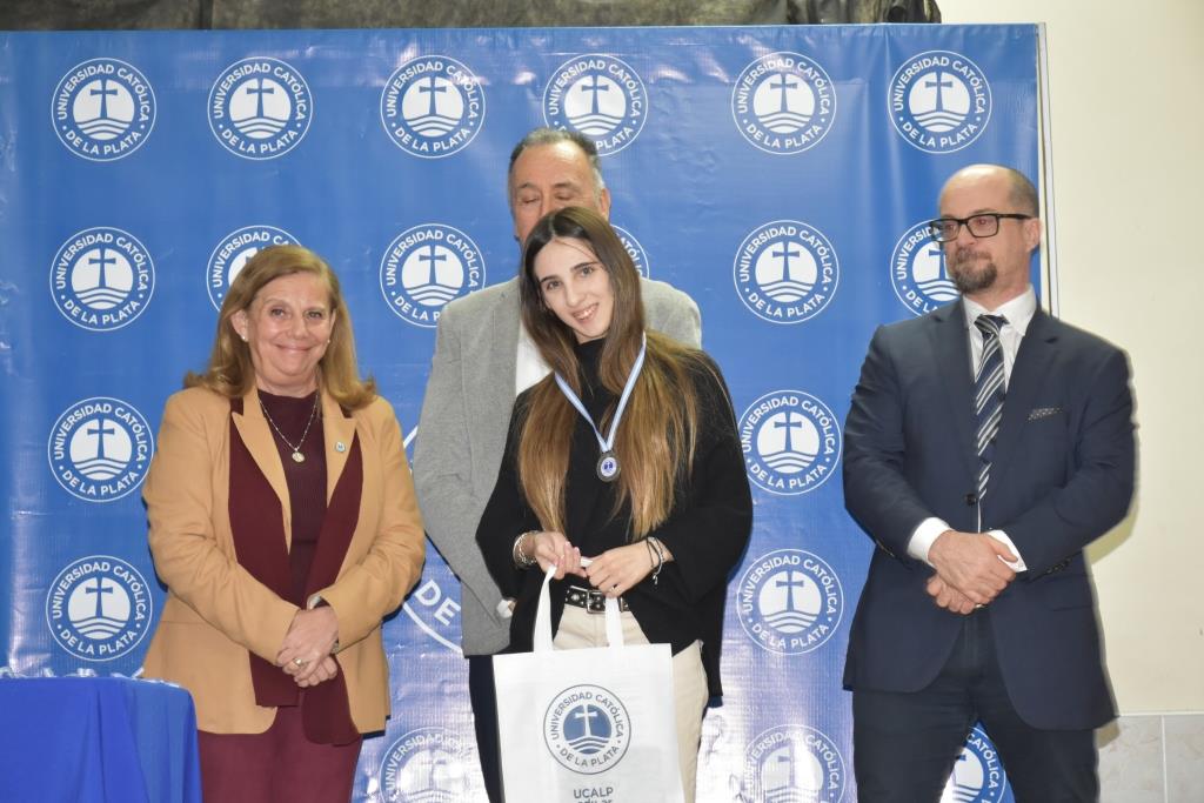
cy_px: 402
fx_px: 3512
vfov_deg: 13.0
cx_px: 602
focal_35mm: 105
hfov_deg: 19.5
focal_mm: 70
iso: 1600
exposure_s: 1/30
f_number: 8
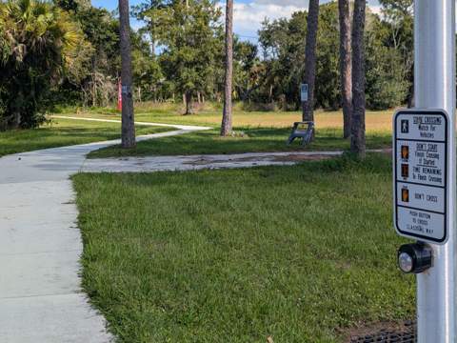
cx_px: 228
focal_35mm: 49
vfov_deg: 29.7
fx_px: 647
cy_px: 172
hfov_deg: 38.9
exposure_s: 1/1072
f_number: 1.68
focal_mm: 6.9
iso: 18
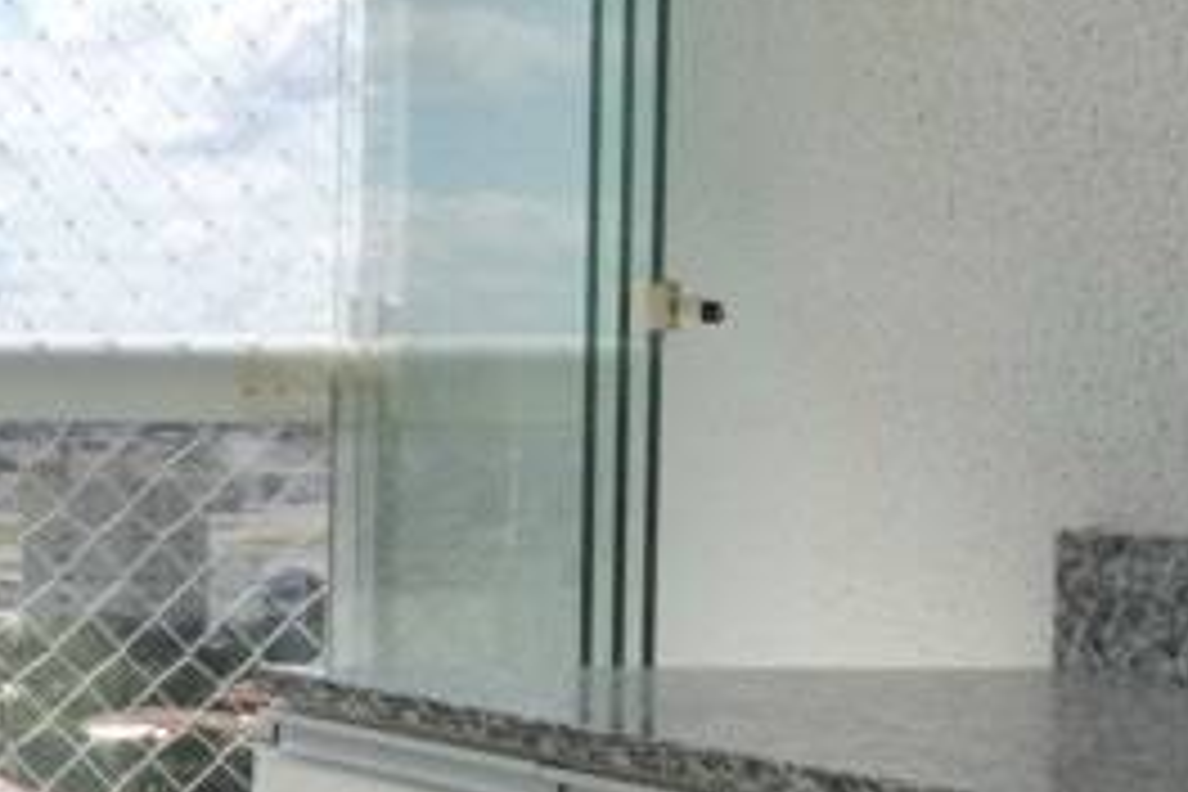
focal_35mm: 101
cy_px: 454
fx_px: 3335
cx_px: -1386
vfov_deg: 13.5
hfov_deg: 15.1
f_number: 16
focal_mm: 11
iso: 320
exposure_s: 1/160
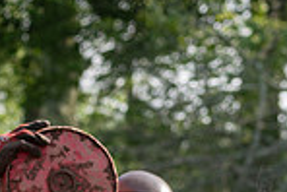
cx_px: 514
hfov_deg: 6.4
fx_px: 2498
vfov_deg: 4.4
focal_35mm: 313
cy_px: 288
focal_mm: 80
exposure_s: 1/400
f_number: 4.5
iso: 250
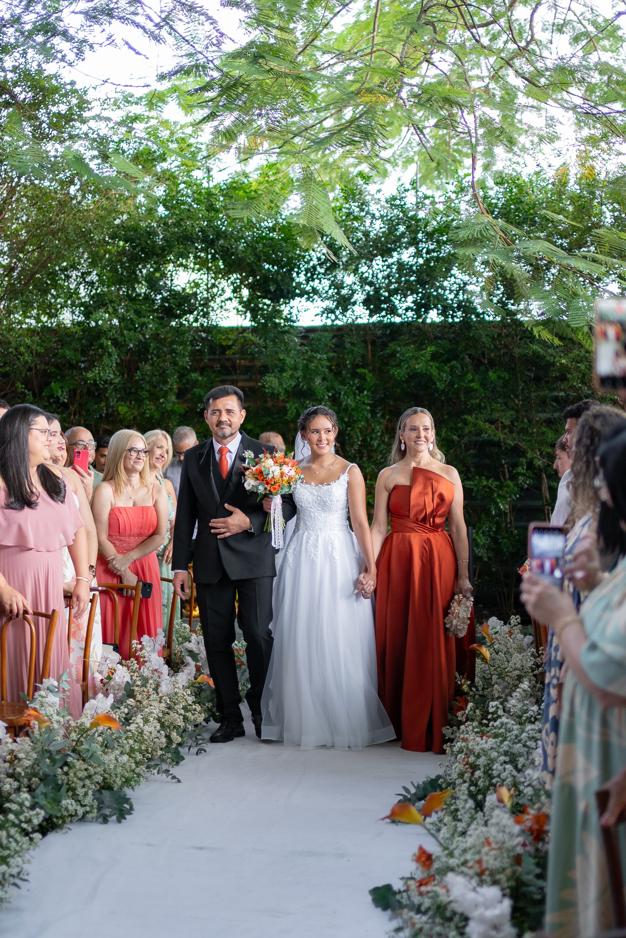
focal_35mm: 53
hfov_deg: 25.5
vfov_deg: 37.5
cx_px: 312
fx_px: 1382
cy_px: 469
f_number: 1.4
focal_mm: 35
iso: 640
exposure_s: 1/500
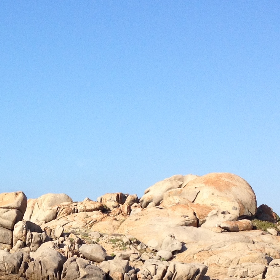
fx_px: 1016
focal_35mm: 111
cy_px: 241
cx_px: -2
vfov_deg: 15.5
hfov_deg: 15.4
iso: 50
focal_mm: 4.28
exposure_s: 1/1577
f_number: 2.4
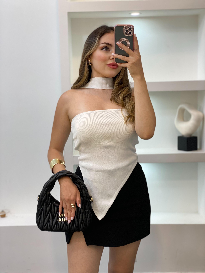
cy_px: 136
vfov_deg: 36.8
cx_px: 102
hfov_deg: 28.0
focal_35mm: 52
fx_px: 411
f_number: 2
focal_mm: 6
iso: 100
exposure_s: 1/100
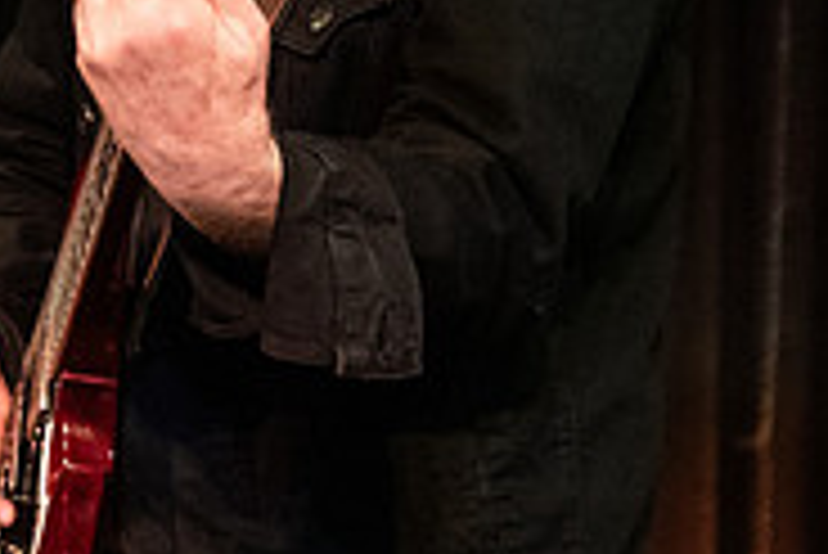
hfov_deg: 7.8
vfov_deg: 5.2
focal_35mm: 261
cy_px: -270
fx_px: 6008
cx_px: -142
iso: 2500
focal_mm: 70
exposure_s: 1/160
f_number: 3.2
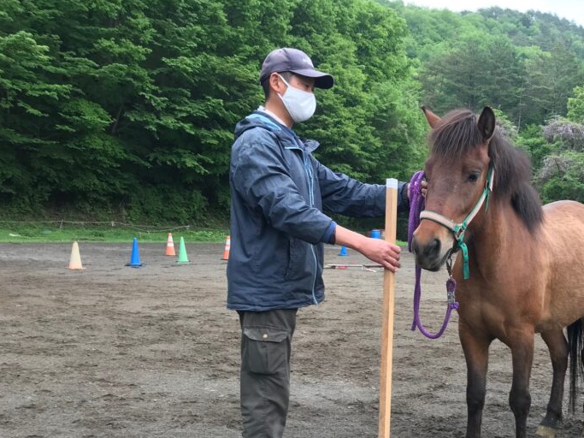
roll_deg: -2.2
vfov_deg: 33.9
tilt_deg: -4.4
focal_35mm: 42
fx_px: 708
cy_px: 302
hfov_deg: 43.5
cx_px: 434
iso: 25
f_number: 1.8
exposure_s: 1/120
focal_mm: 3.99
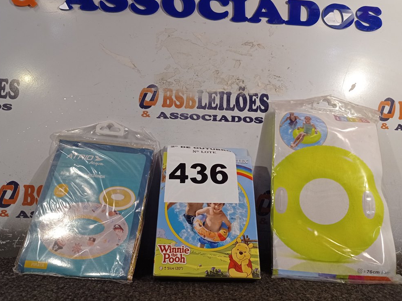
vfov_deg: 48.2
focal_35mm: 29
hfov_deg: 61.7
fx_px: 337
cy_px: 146
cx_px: 203
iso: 103
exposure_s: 1/142
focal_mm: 4.7
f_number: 1.79
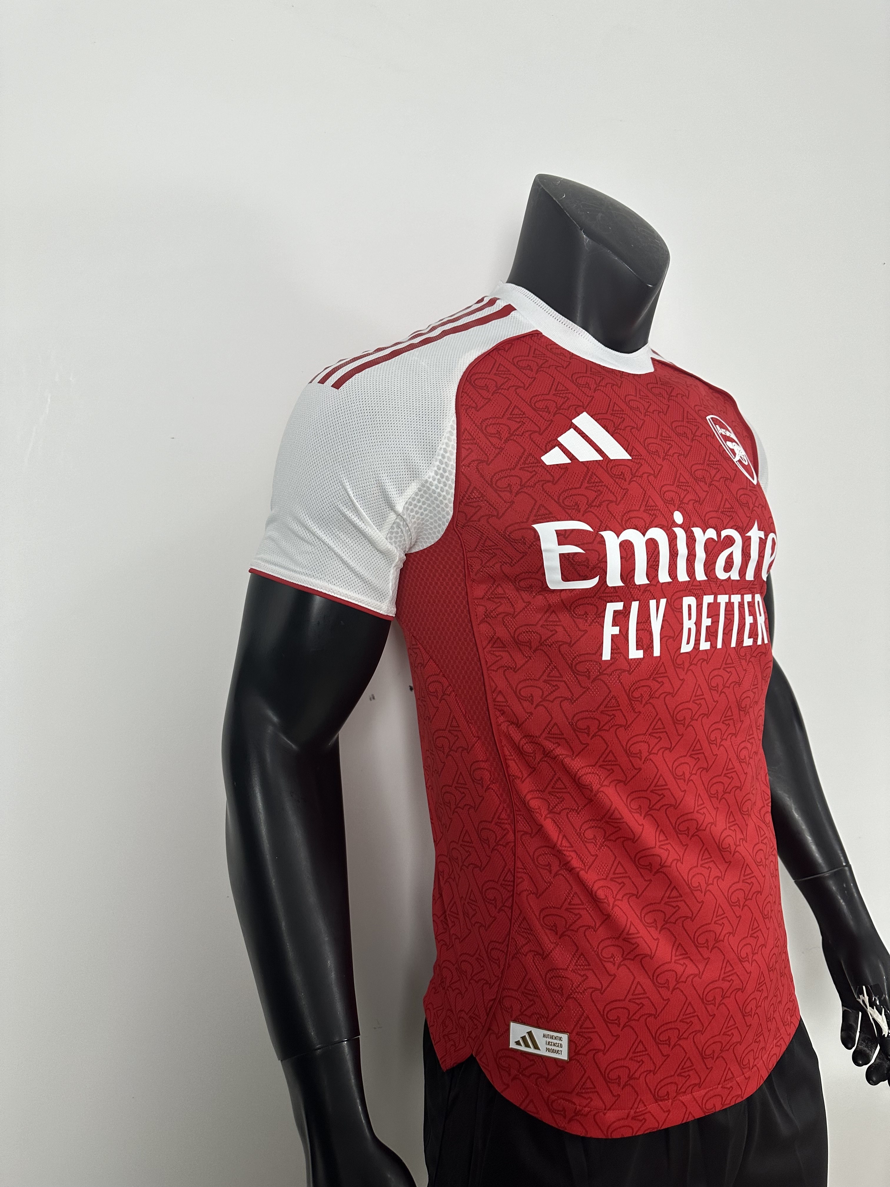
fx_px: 823
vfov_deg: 71.6
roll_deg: -0.9
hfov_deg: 56.8
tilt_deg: -5.4
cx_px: 445
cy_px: 594
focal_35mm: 24
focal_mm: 6.86
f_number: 1.78
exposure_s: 1/100
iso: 160
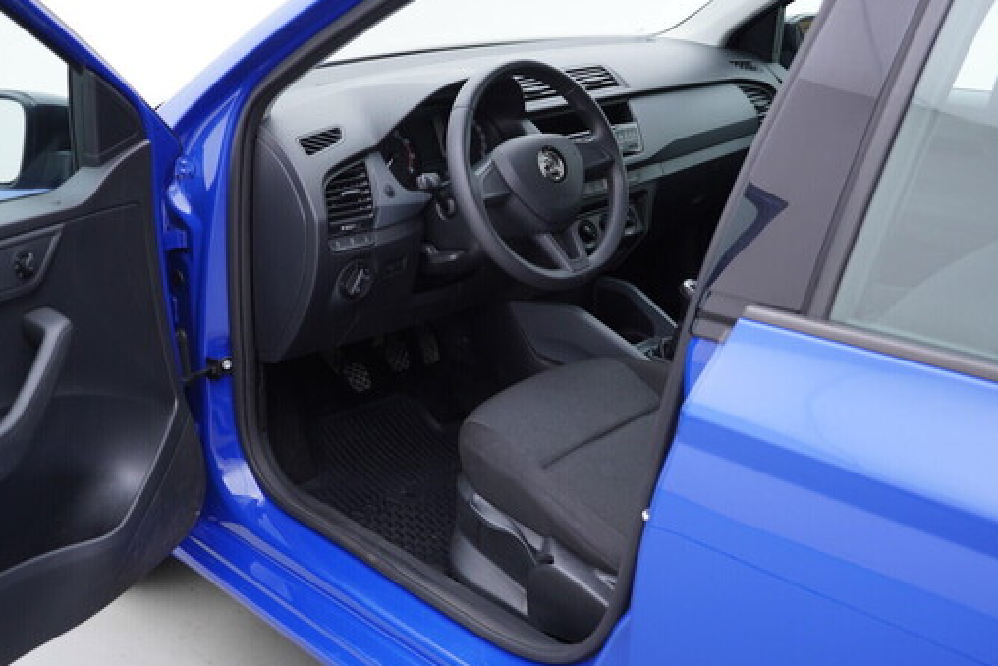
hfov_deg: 49.5
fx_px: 1081
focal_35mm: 39
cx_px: 527
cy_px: 347
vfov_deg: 34.2
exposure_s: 1/40
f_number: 2.8
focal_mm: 24
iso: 125
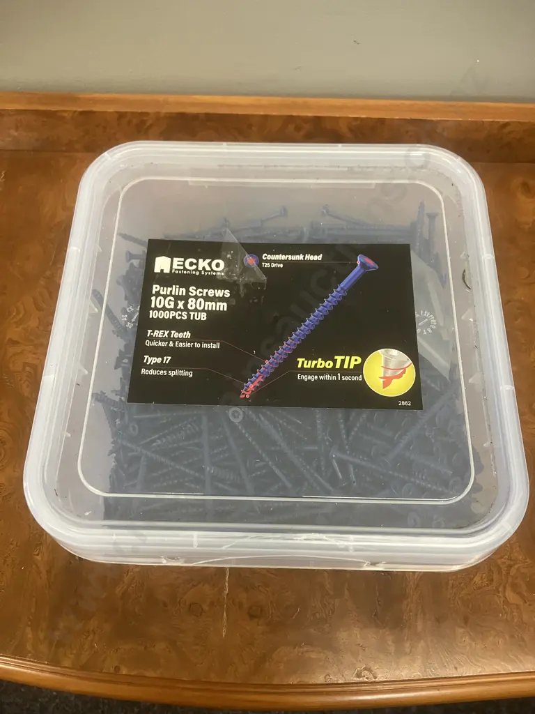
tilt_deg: -65.7
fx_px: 577
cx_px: 268
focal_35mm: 28
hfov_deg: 49.7
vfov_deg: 63.4
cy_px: 357
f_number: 1.8
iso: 250
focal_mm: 3.99
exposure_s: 1/50
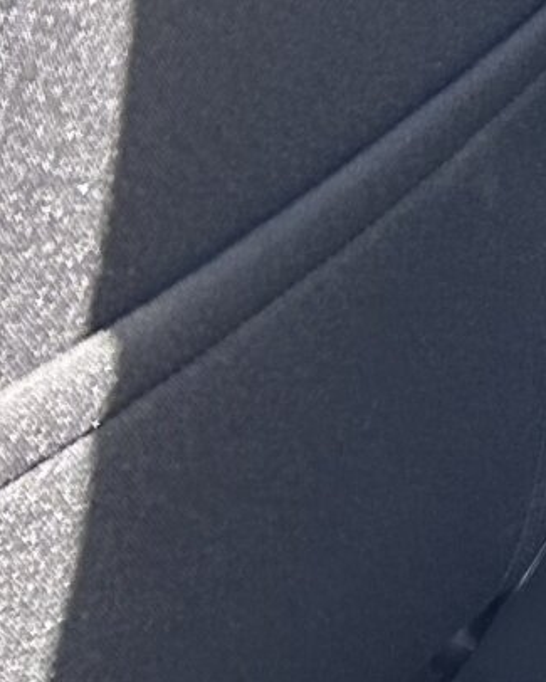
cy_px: -632
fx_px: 3231
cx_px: 1957
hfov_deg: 7.6
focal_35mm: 160
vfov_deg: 11.1
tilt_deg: -8.0
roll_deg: +1.7
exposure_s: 1/214
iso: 40
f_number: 1.5
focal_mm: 5.7
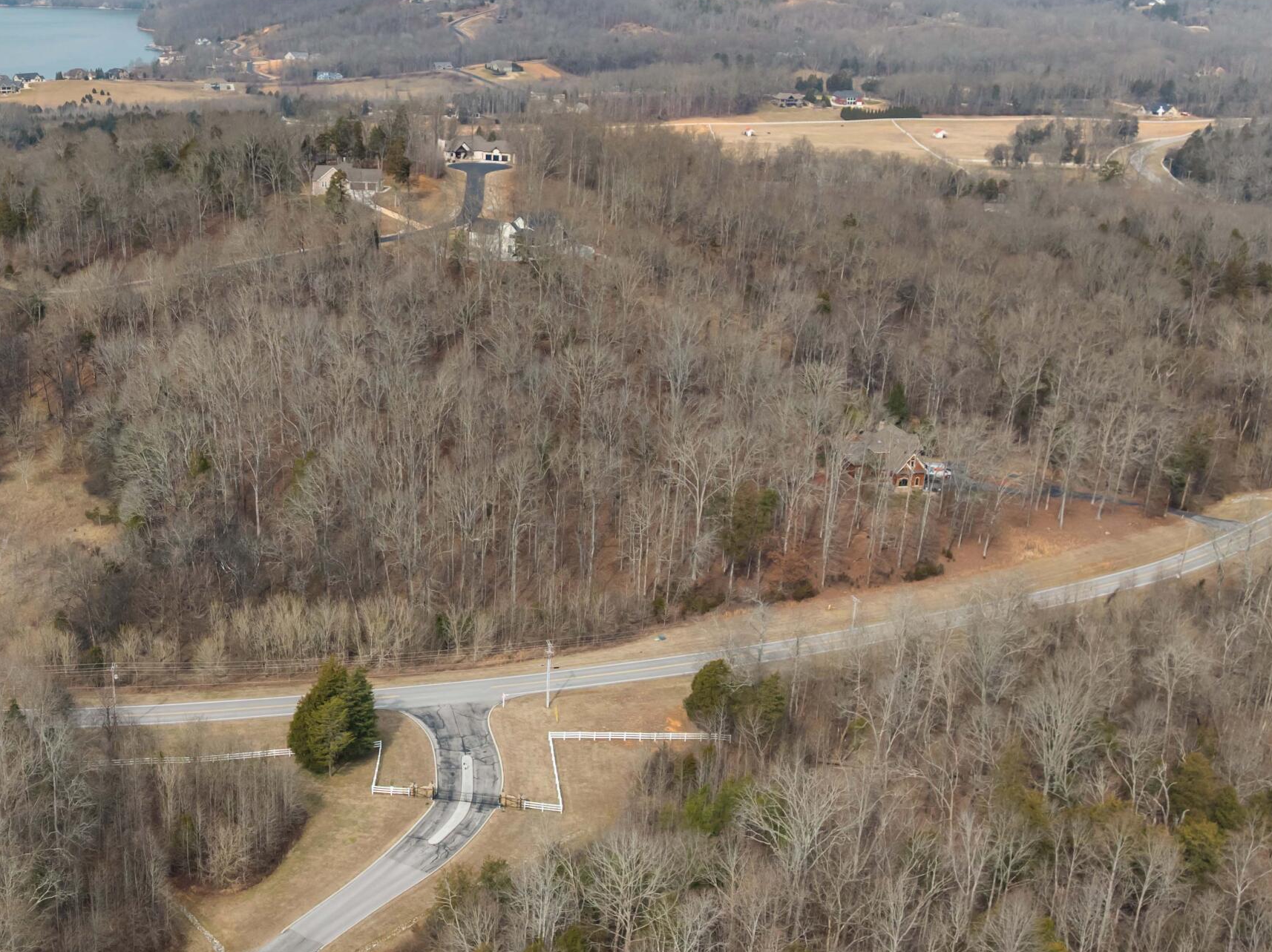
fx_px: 1542
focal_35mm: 42
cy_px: 529
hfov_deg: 43.5
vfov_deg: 34.3
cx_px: 327
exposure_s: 1/160
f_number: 2.8
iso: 110
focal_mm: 12.29
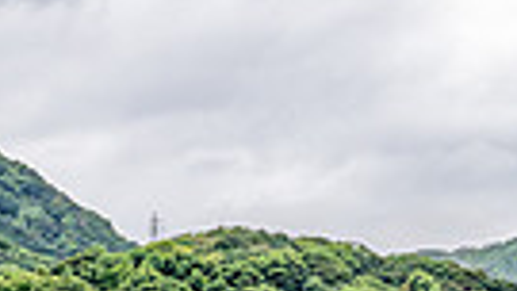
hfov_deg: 6.6
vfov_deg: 3.7
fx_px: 4429
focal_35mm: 323
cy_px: 598
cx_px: -188
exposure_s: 1/100
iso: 560
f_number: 8
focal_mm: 70
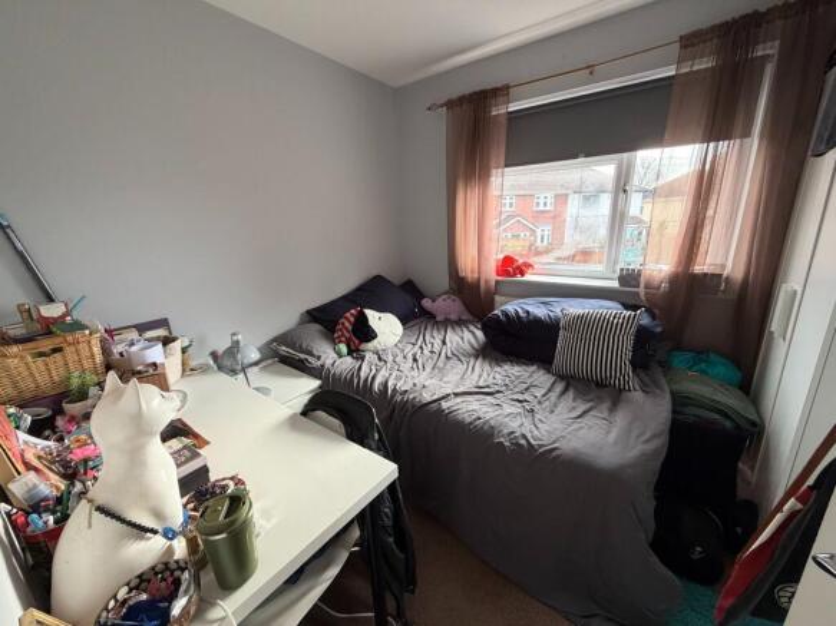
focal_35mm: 14
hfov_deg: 102.1
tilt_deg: -15.3
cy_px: 313
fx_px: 338
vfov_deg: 85.7
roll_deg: +1.4
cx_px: 418
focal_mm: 2.22
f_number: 2.2
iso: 320
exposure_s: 1/121
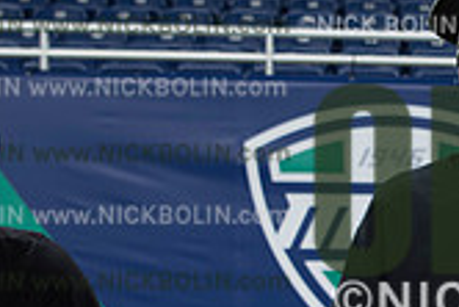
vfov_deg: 16.2
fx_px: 1072
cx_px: 509
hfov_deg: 22.7
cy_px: 217
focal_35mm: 84
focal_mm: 24
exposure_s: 1/500
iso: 800
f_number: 3.2
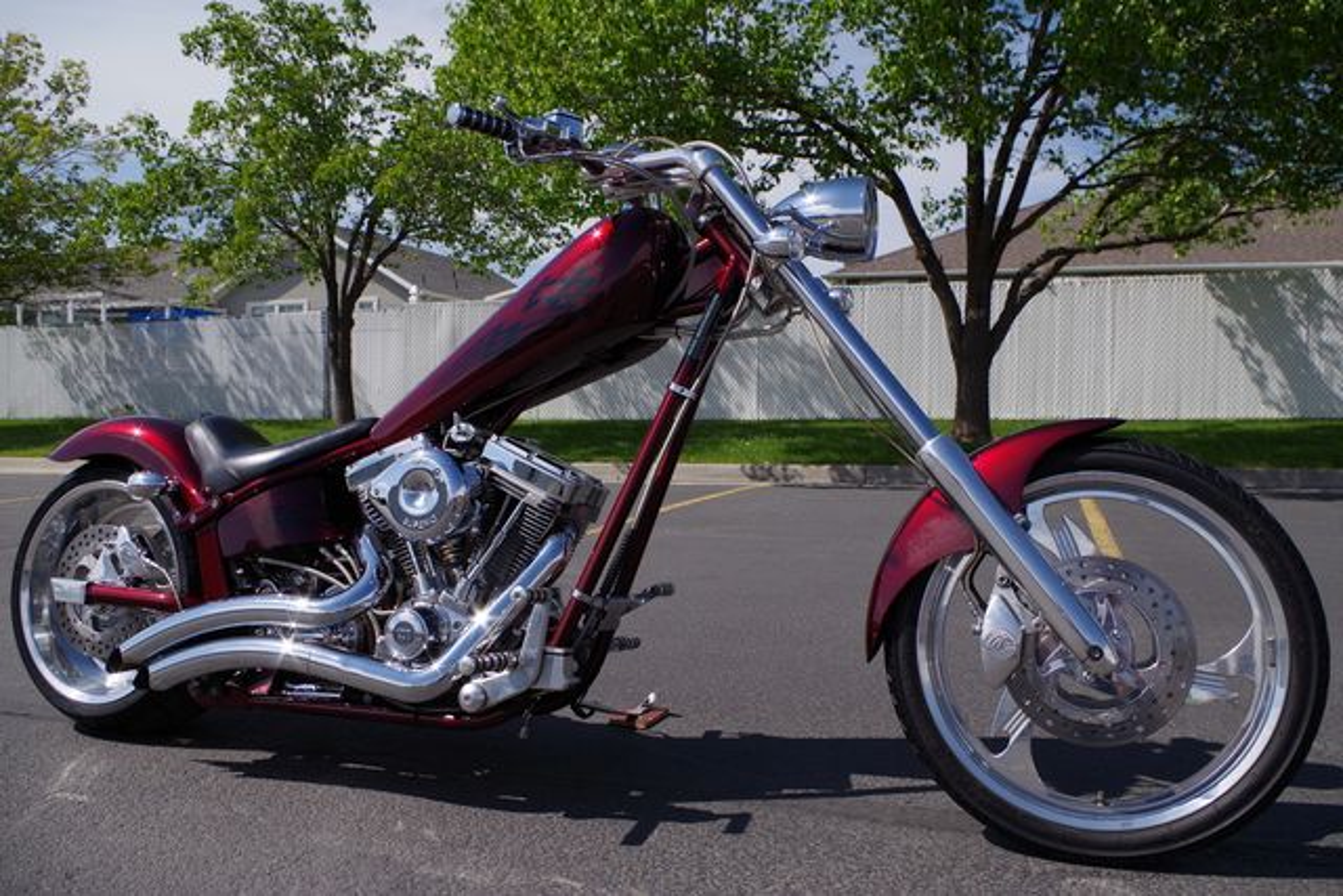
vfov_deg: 43.6
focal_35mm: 30
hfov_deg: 61.9
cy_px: 448
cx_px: 672
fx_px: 1119
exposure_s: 1/500
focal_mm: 20
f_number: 9
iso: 200
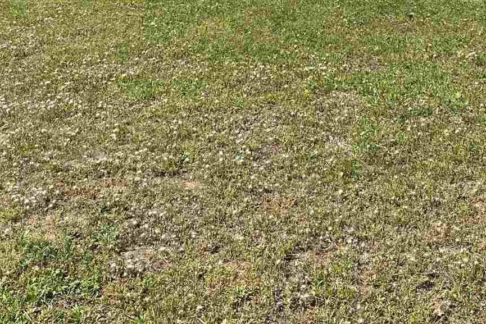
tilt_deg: -2.9
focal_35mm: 64
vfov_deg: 20.1
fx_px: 864
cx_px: 316
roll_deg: -0.5
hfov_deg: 31.2
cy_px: -45
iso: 32
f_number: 1.8
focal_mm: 4.25
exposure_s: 1/2463
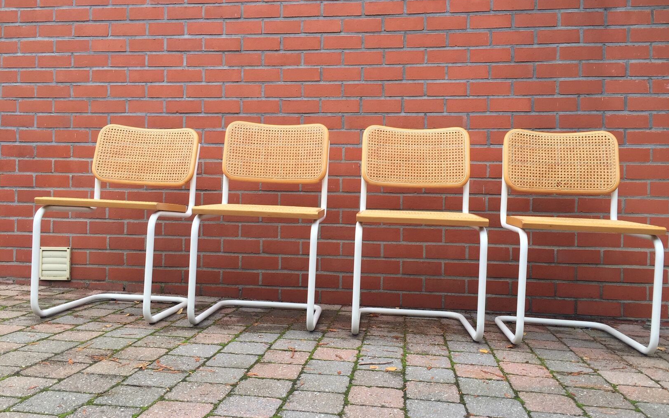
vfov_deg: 40.6
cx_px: 337
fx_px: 565
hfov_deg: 61.2
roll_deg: -1.8
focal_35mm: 31
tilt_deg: -0.3
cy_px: 215
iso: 32
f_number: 2.2
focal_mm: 4.15
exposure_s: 1/338
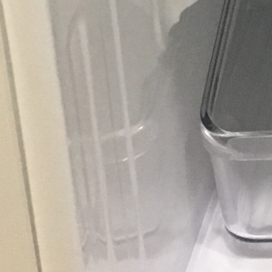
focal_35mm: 176
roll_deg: -1.4
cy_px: -329
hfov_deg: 8.8
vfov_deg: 9.1
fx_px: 1565
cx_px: 699
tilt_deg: -20.4
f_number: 2.2
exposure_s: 1/33
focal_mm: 4.15
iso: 160
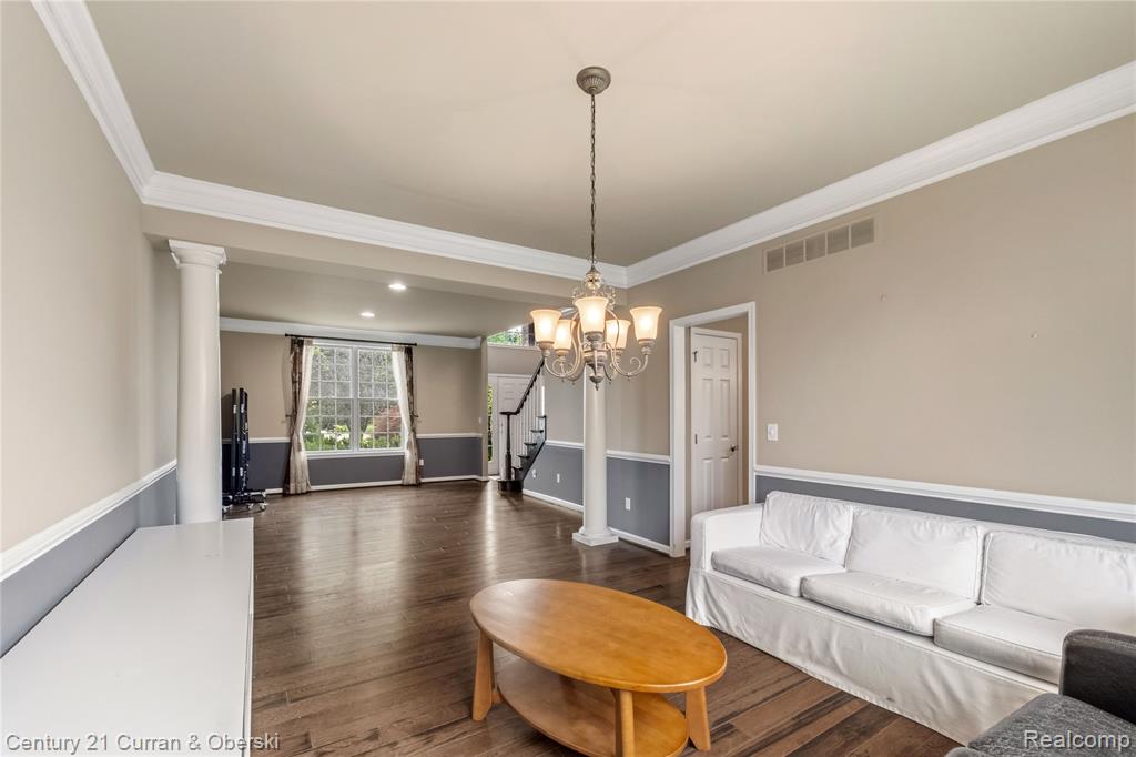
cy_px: 378
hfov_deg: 100.4
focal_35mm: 15
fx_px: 473
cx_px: 568
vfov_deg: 77.3
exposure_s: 1/2
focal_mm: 10
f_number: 7.1
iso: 1250
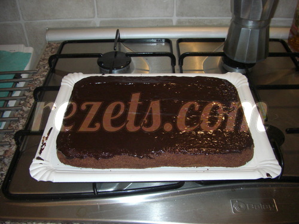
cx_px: 150
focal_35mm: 38
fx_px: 328
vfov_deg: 37.7
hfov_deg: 49.0
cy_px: 112
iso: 250
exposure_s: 1/50
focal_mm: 6.3
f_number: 3.4
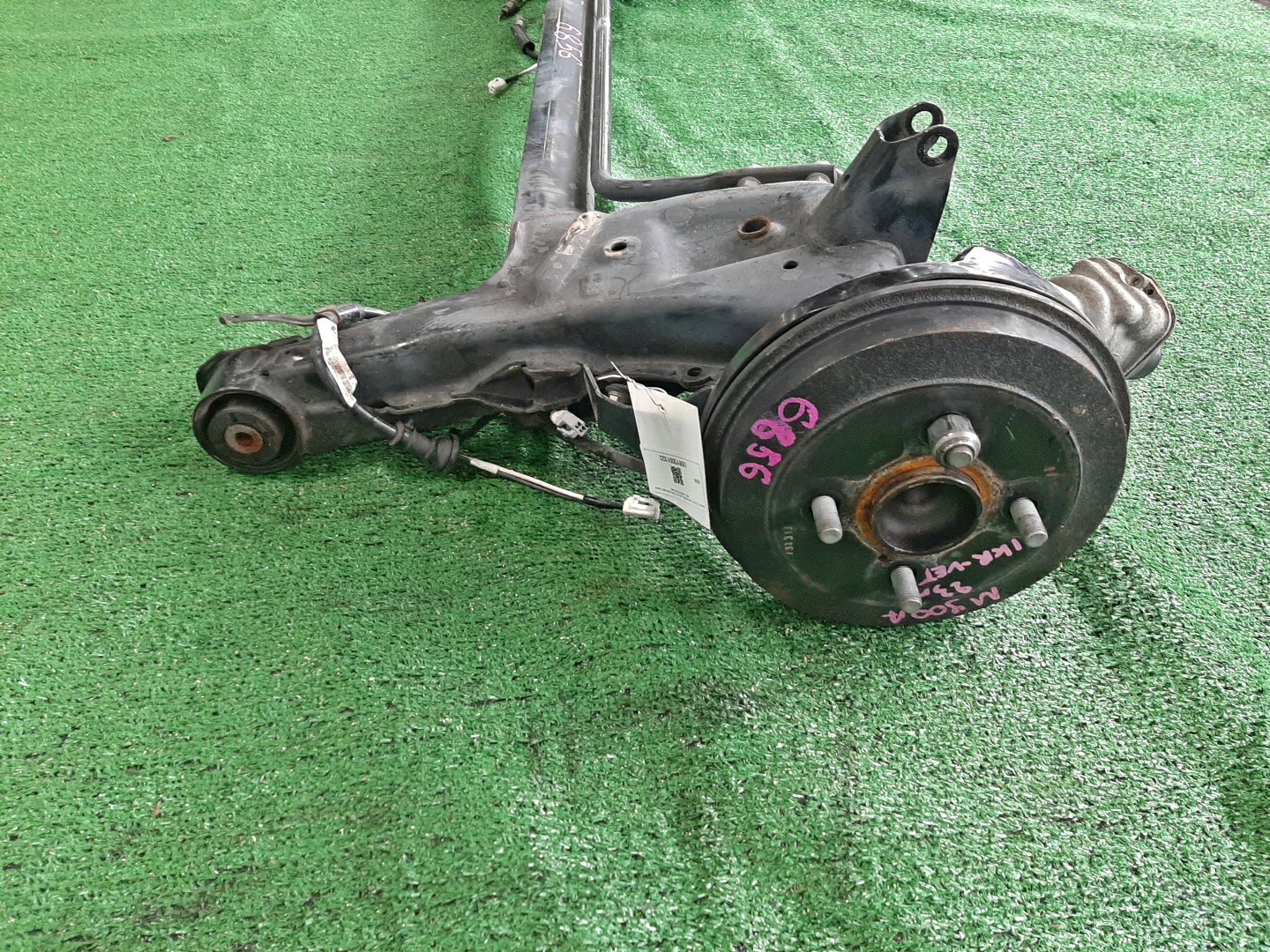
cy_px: 476
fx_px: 954
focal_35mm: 26
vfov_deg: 53.1
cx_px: 635
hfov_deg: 67.3
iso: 232
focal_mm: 3.93
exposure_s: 1/50
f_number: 1.7
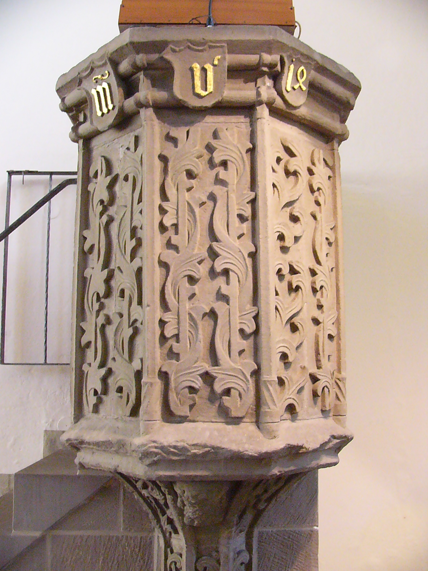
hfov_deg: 40.7
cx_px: 214
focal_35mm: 35
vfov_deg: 52.6
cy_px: 286
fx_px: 577
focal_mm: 4.6
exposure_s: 1/13
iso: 400
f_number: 2.8
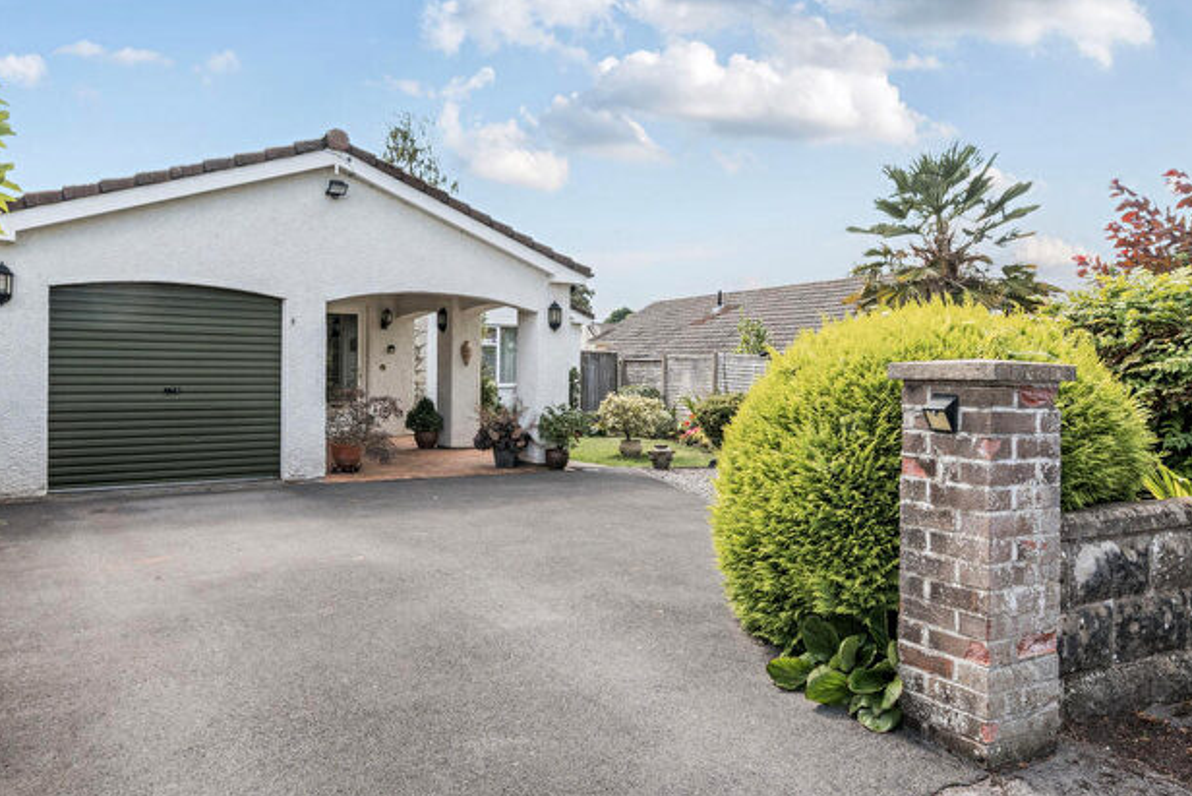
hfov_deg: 71.5
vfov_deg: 51.3
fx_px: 828
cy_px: 373
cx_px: 579
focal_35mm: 25
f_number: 11
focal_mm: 15
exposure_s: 1/160
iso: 400
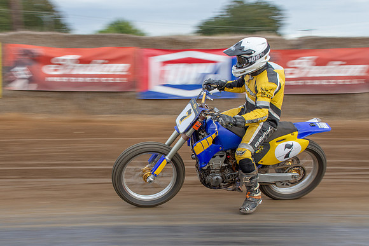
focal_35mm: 84
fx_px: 860
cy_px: 134
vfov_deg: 16.3
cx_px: 152
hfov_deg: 24.2
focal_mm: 46
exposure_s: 1/125
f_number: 8
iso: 320
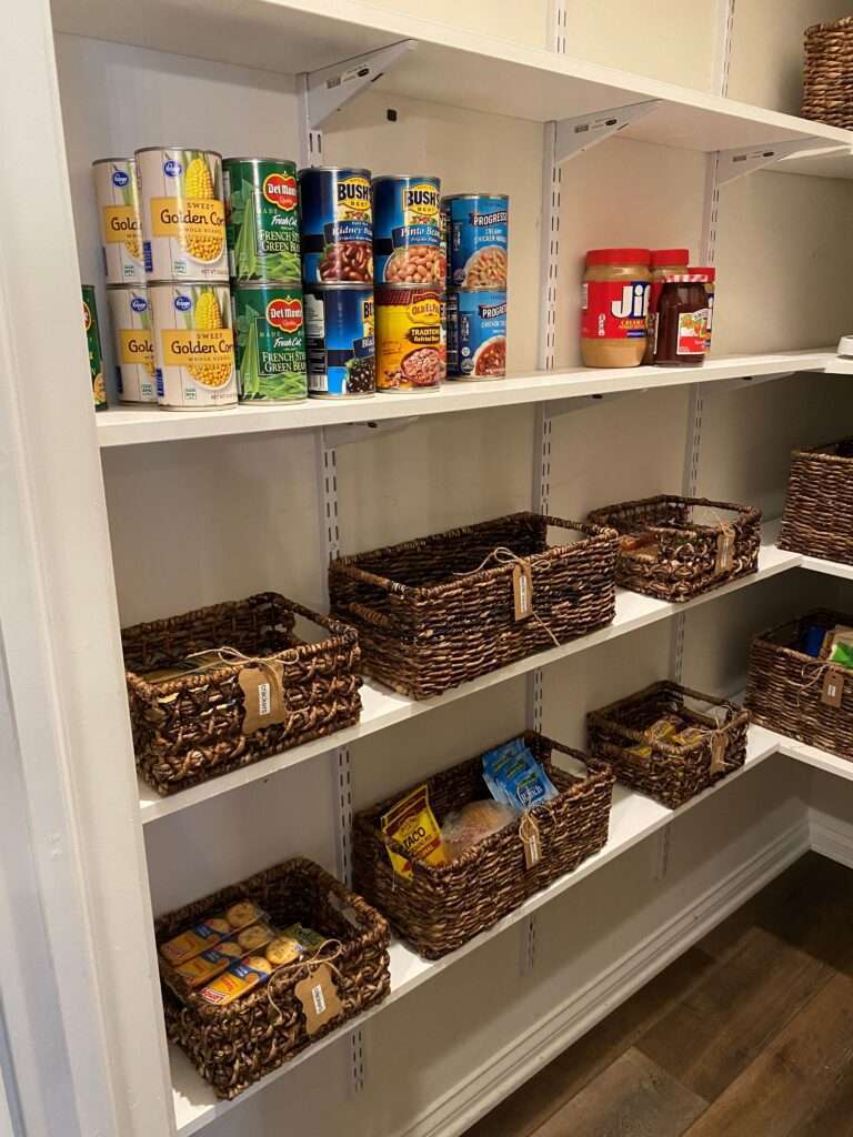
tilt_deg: -15.8
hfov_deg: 53.1
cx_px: 426
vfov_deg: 67.3
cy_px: 568
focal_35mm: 26
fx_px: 854
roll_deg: +1.3
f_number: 1.8
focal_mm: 4.25
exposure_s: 1/40
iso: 400
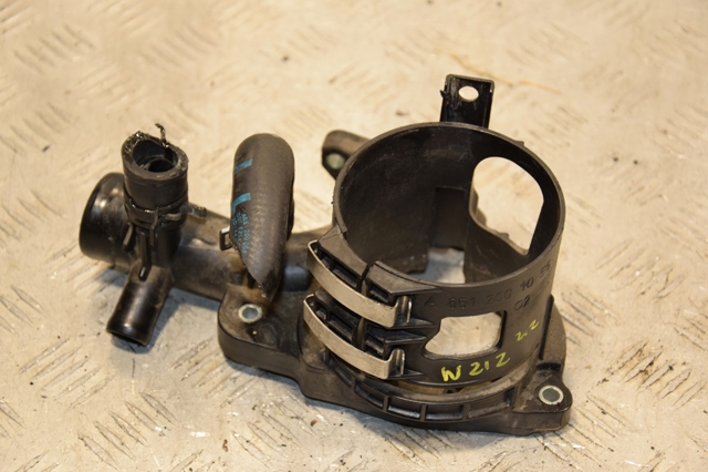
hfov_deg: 21.9
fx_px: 1828
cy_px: 236
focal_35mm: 93
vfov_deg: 14.7
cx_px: 354
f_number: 5.3
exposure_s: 1/125
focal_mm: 62
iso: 800
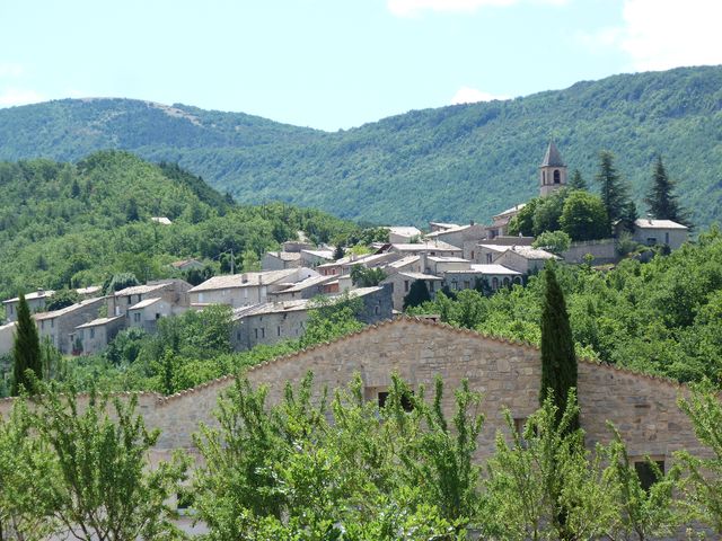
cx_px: 361
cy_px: 270
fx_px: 4005
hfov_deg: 10.3
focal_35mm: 192
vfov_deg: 7.7
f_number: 4.5
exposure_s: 1/250
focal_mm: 34.6
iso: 80
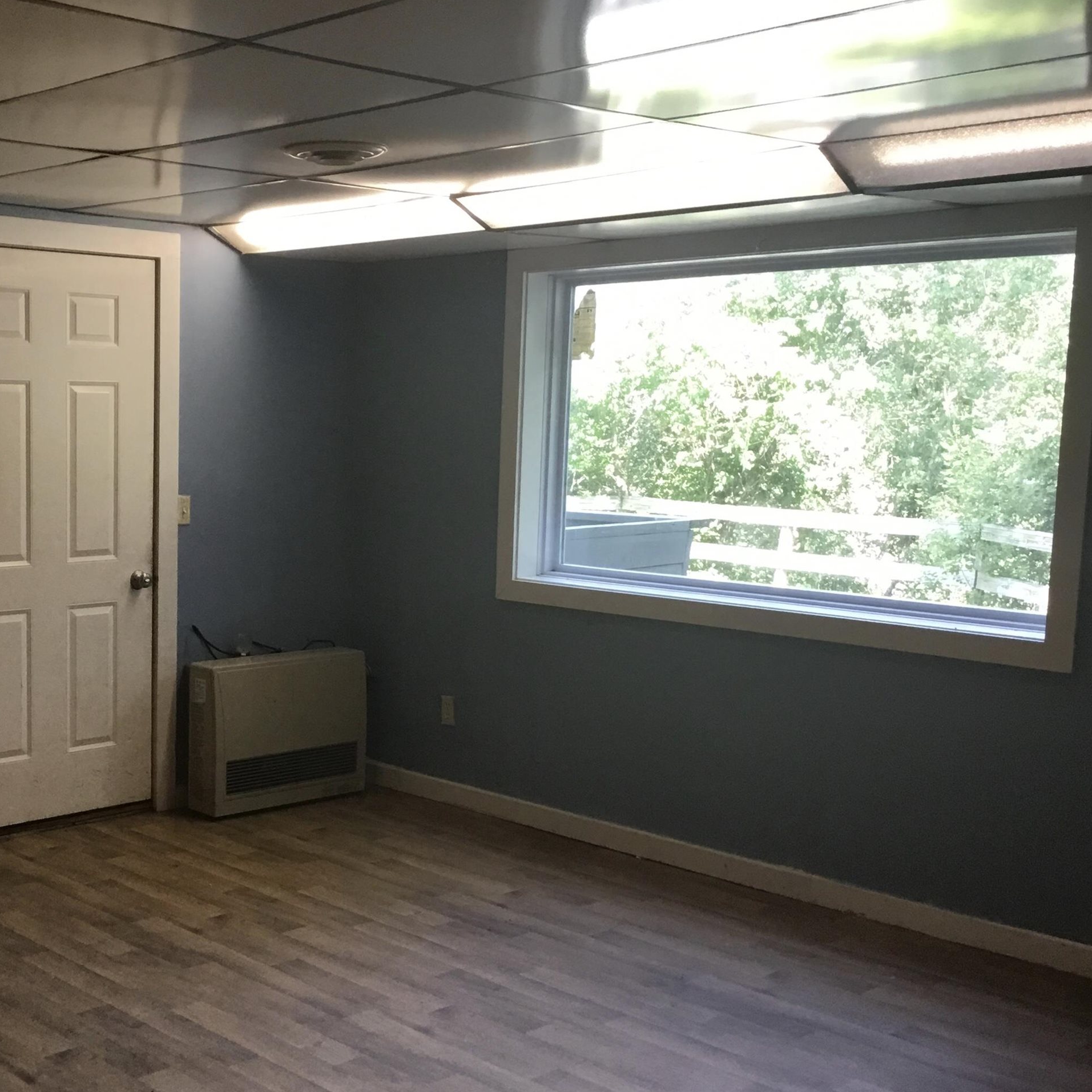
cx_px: 235
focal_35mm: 44
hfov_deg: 37.1
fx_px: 1570
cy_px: 610
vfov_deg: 38.3
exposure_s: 1/30
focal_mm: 3.3
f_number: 2.4
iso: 40
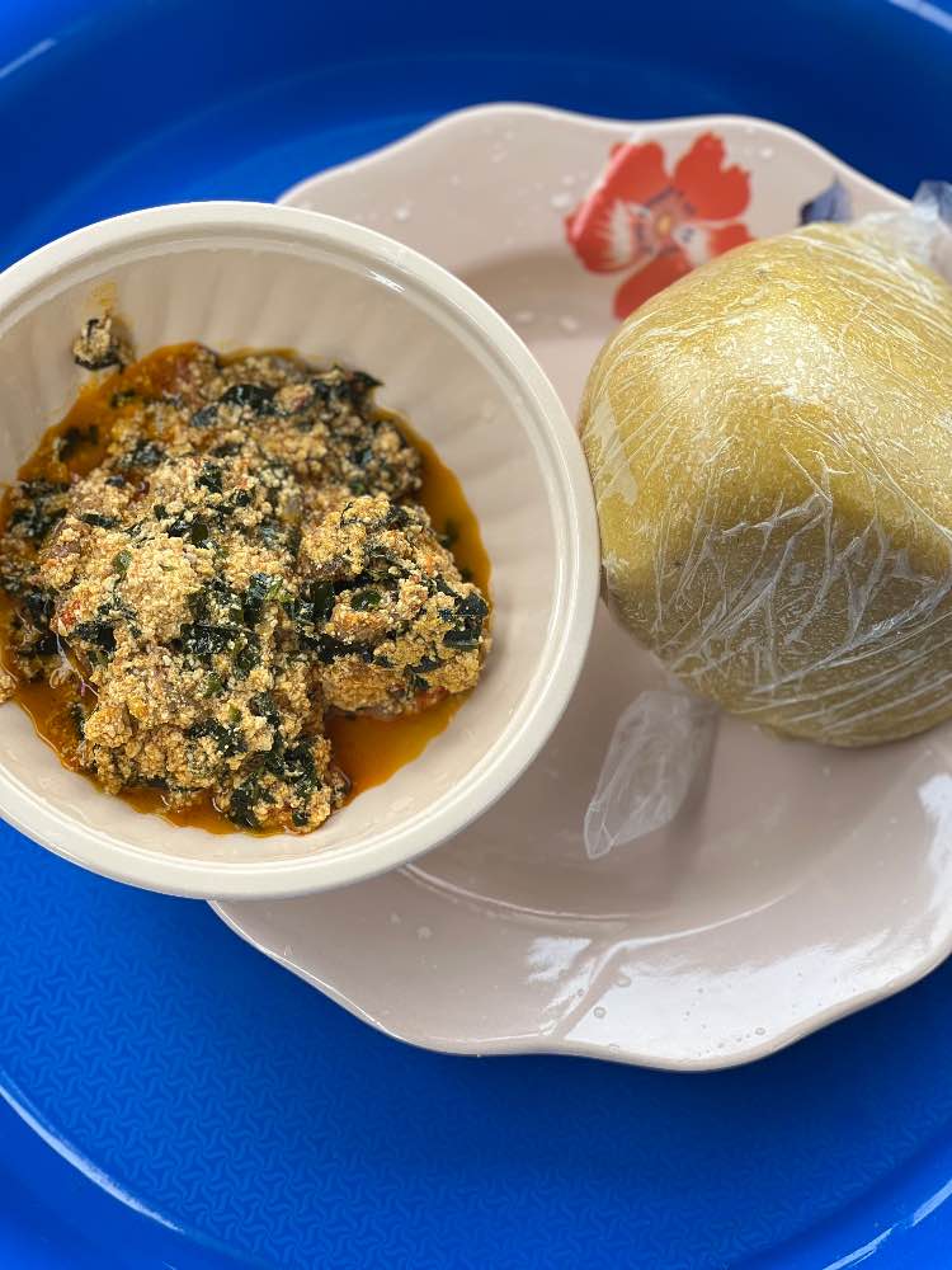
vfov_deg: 25.3
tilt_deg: -73.6
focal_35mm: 77
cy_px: 635
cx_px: 476
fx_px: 2824
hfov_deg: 19.1
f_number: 2.8
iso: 40
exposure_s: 1/121
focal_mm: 9
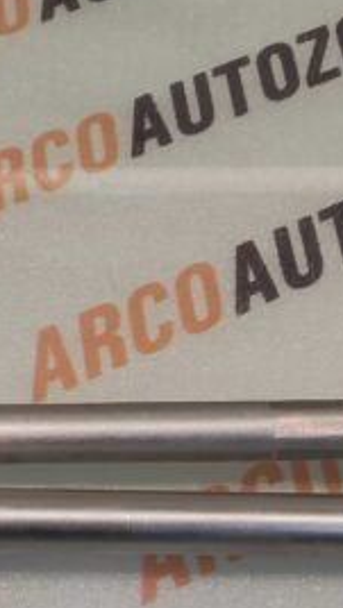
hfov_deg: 22.2
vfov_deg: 39.0
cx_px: 48
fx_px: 856
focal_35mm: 53
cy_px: 369
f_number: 1.79
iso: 127
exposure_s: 1/50
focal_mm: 4.74
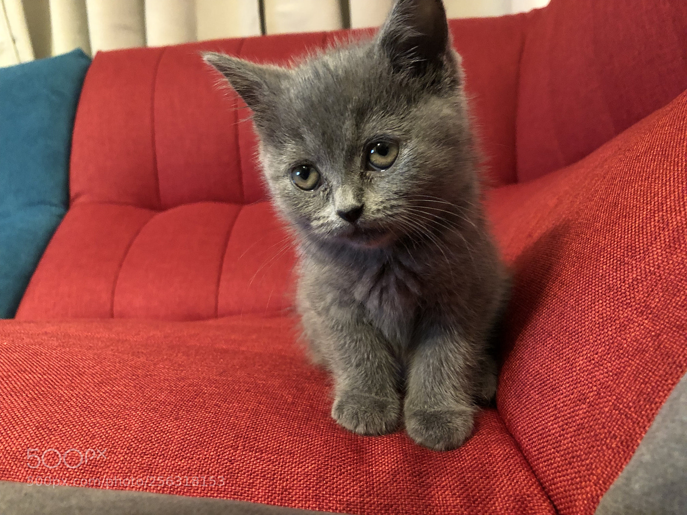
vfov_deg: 49.7
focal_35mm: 28
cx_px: 344
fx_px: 556
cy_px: 258
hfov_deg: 63.4
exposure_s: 1/4
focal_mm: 3.99
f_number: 1.8
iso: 160
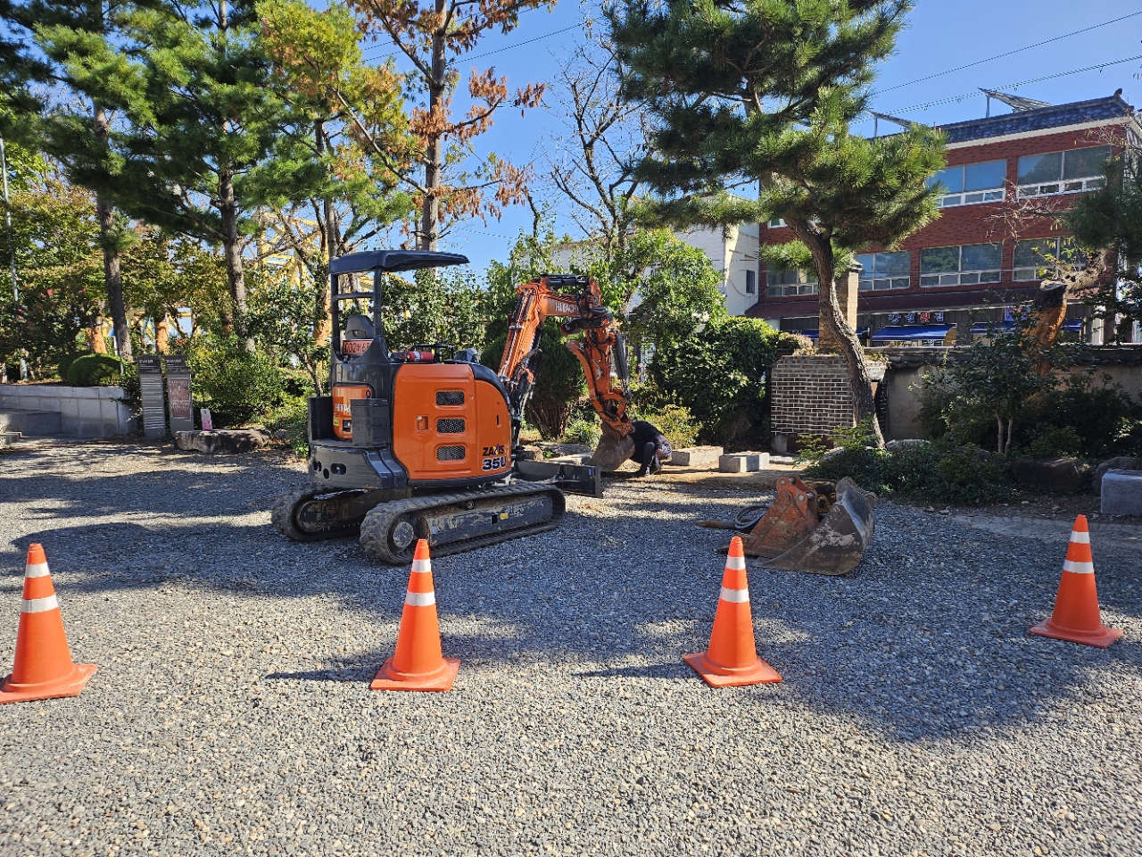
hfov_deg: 71.6
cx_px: 571
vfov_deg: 56.8
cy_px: 428
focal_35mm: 24
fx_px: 792
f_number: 1.8
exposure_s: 1/1525
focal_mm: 5
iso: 50
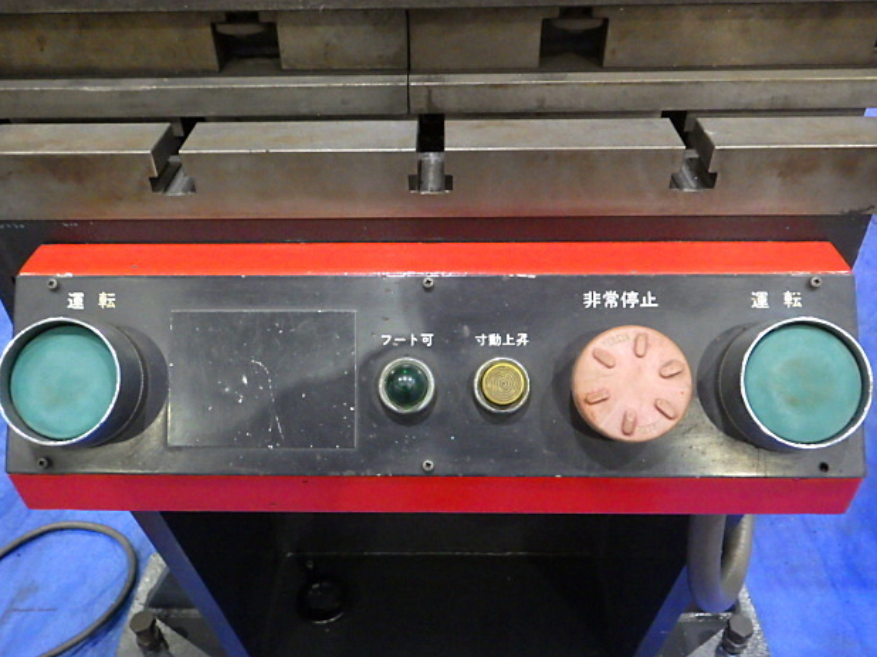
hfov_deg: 61.7
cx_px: 426
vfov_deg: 48.2
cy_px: 335
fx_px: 734
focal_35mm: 29
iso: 1600
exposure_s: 1/40
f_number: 3.5
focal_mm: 5
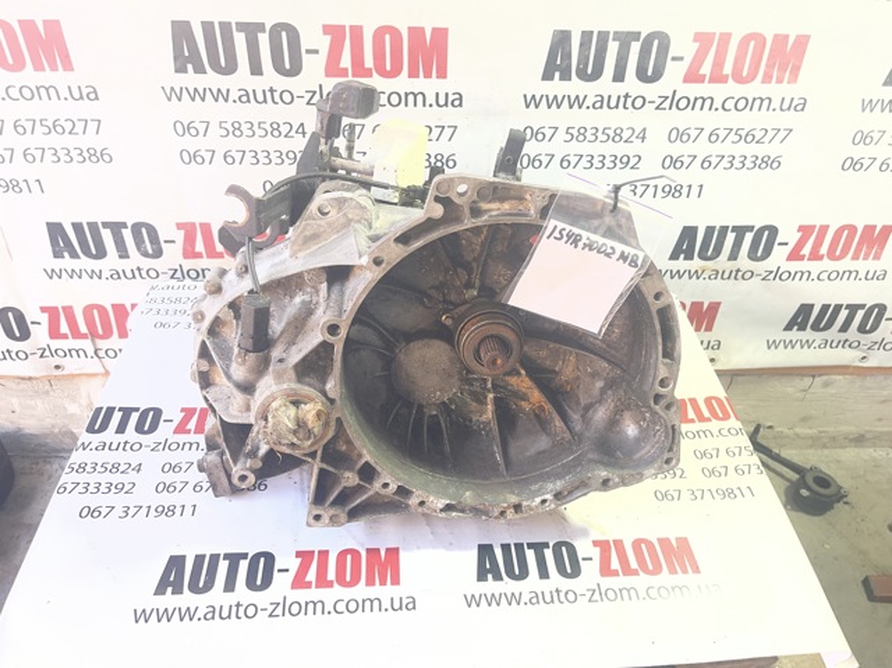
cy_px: 334
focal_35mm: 25
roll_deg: -3.0
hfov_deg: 69.4
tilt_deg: -37.2
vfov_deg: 54.8
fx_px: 644
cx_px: 446
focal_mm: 5.1
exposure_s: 1/100
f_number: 1.6
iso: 80
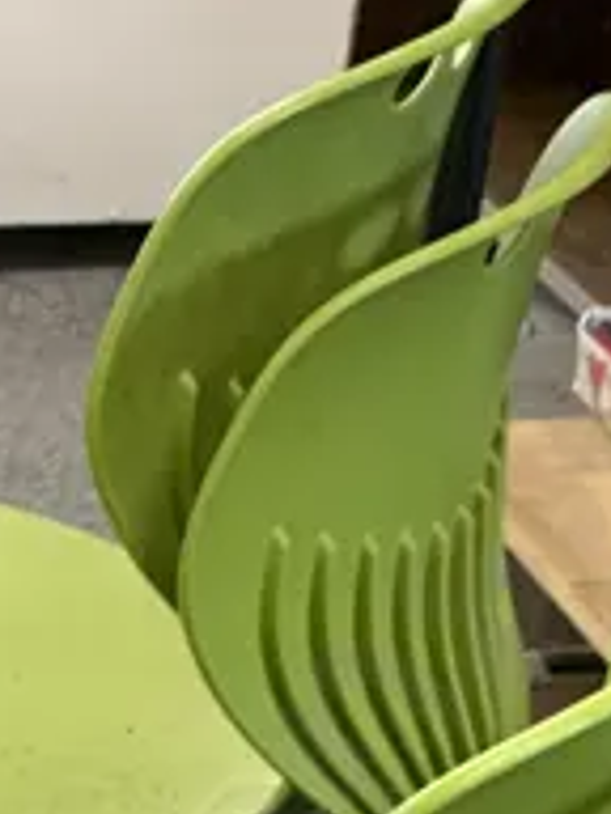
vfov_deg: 12.5
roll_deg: -0.5
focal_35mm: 139
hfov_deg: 10.3
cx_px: -297
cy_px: 1607
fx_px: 3271
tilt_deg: -39.6
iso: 100
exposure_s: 1/50
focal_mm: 4.25
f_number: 1.8
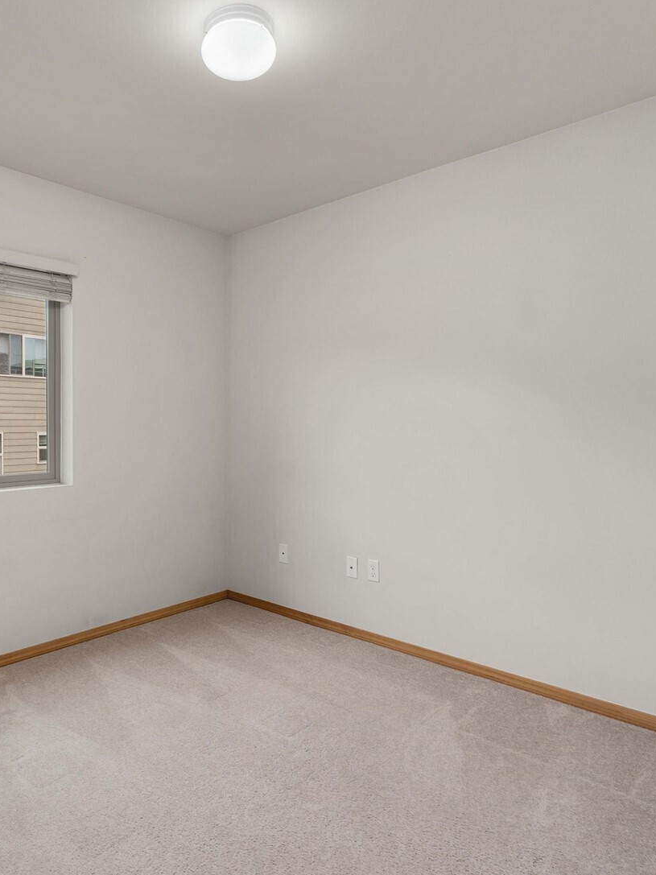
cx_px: 240
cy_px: 428
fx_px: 531
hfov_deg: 62.4
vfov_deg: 79.0
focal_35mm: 21
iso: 1000
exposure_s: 1/13
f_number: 8
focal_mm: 14
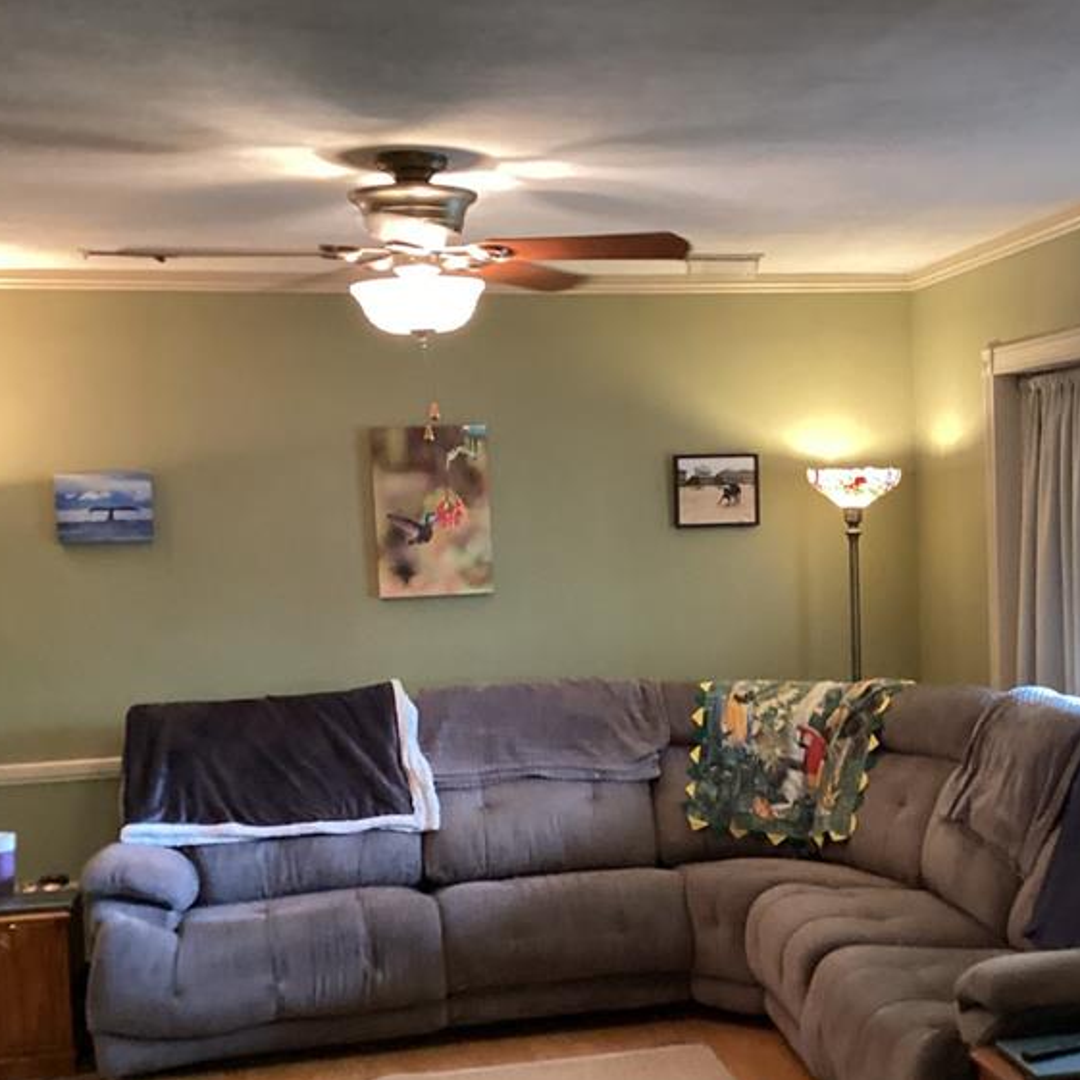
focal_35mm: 50
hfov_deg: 33.6
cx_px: 747
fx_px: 1765
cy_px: 645
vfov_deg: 33.9
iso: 250
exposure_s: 1/33
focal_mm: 3.3
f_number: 2.4
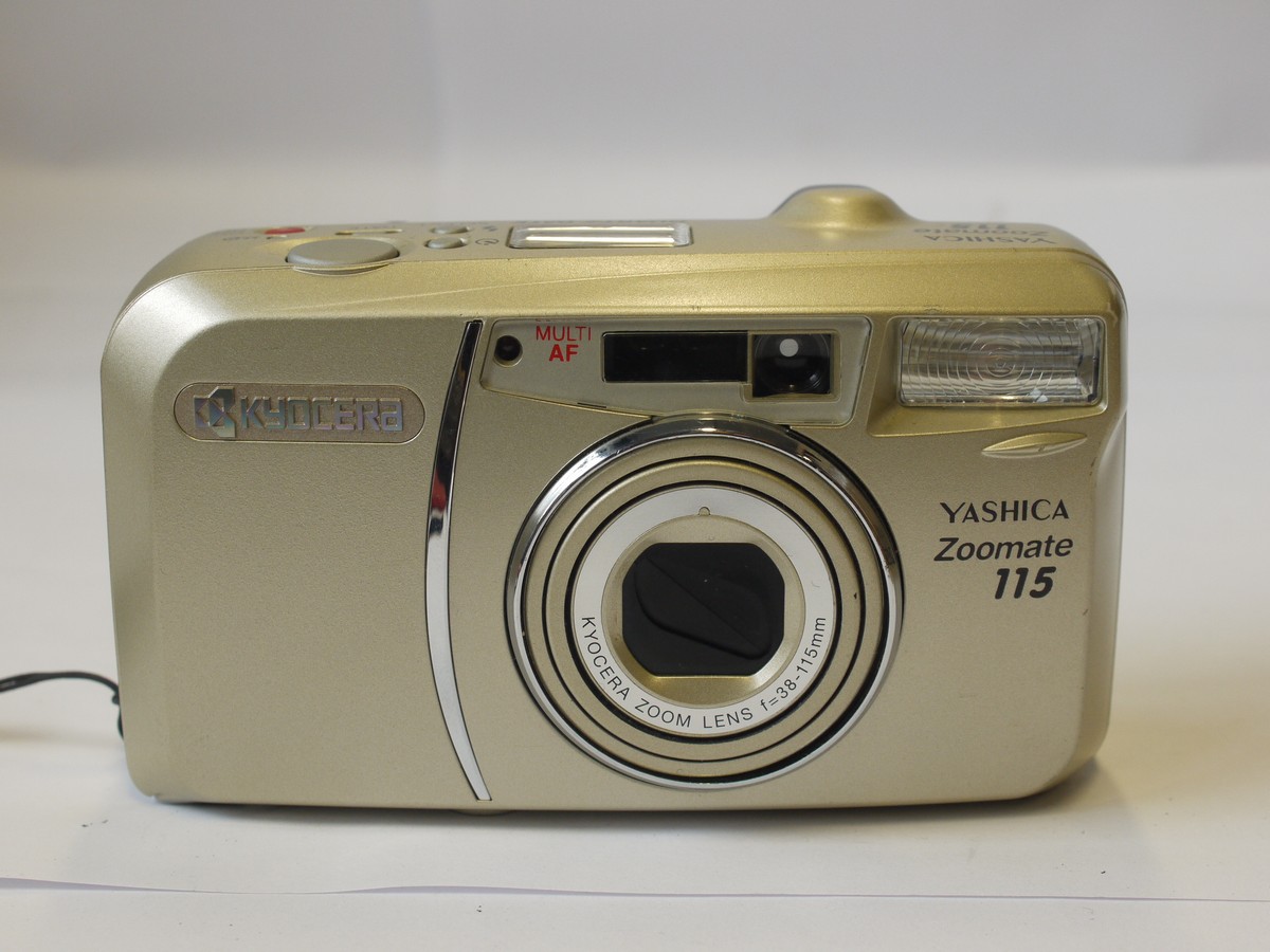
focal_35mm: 60
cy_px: 476
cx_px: 635
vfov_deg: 24.4
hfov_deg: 32.2
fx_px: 2201
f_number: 7.1
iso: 400
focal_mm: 30
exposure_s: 1/60
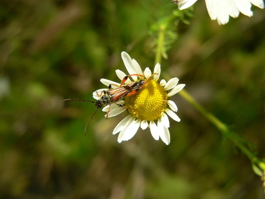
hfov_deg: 26.7
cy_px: 100
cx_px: 132
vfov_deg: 20.2
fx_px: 559
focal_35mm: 73
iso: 80
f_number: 4
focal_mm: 12.1
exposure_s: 1/320
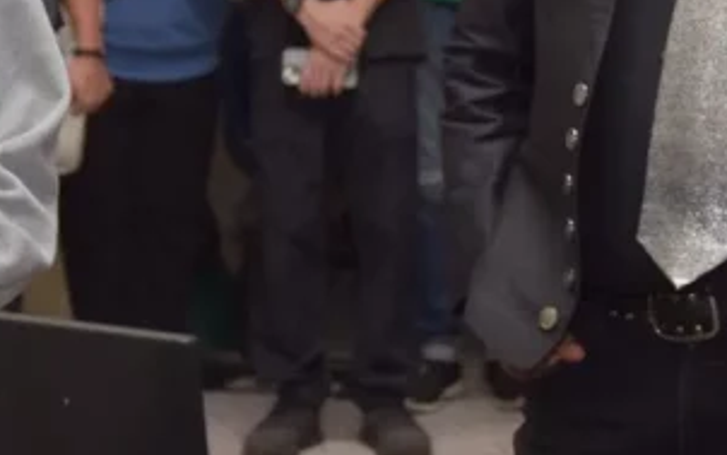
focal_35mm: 176
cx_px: 320
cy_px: -148
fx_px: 3488
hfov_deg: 11.9
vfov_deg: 7.4
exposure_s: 1/160
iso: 500
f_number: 3.5
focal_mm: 34
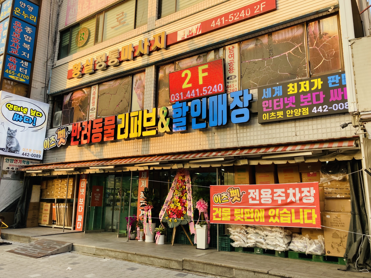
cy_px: 139
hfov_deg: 63.4
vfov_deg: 49.7
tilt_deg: +11.4
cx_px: 186
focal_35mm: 28
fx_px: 300
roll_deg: -0.9
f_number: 1.8
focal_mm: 3.99
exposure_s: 1/176
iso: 20
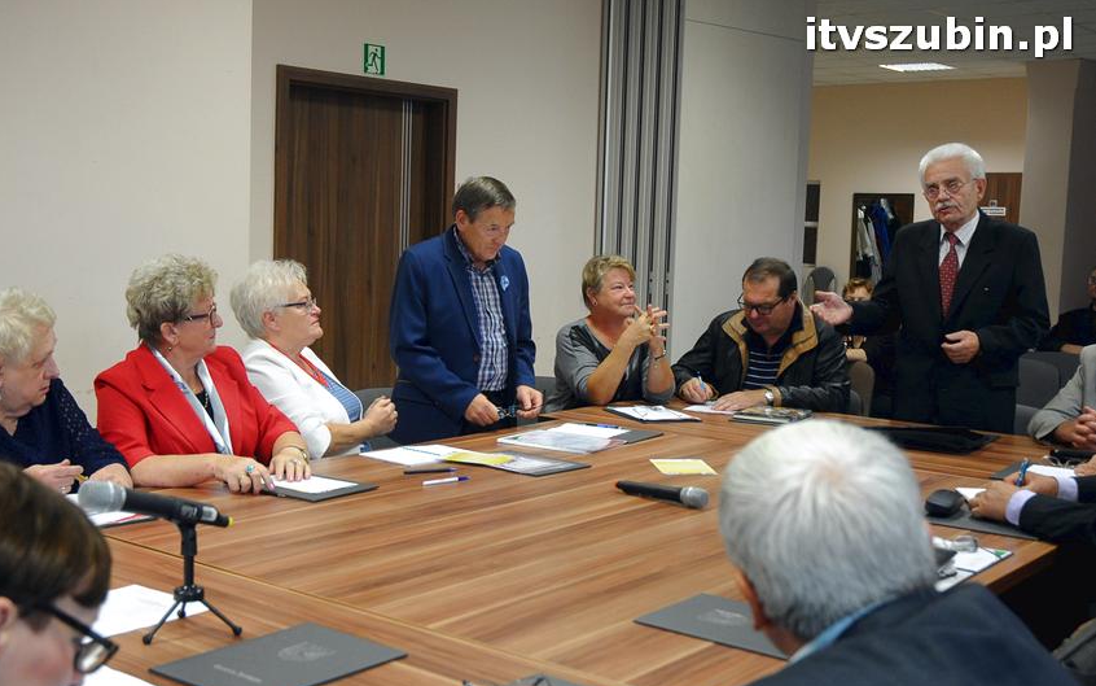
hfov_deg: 44.8
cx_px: 547
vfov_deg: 28.9
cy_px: 361
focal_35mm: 45
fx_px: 1330
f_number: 4.5
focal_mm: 29
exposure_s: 1/80
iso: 1250
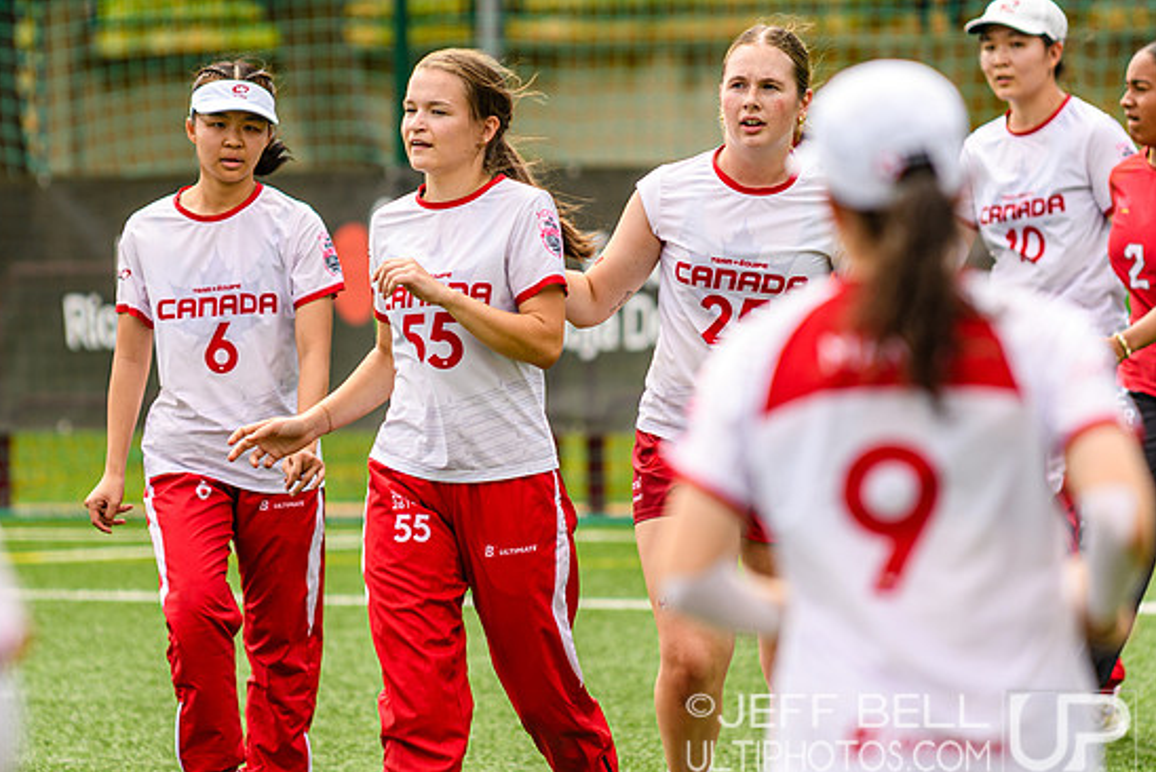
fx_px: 14553
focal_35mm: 453
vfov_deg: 3.0
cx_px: 442
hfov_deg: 4.5
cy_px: 262
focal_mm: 200
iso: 125
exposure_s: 1/1000
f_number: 3.2
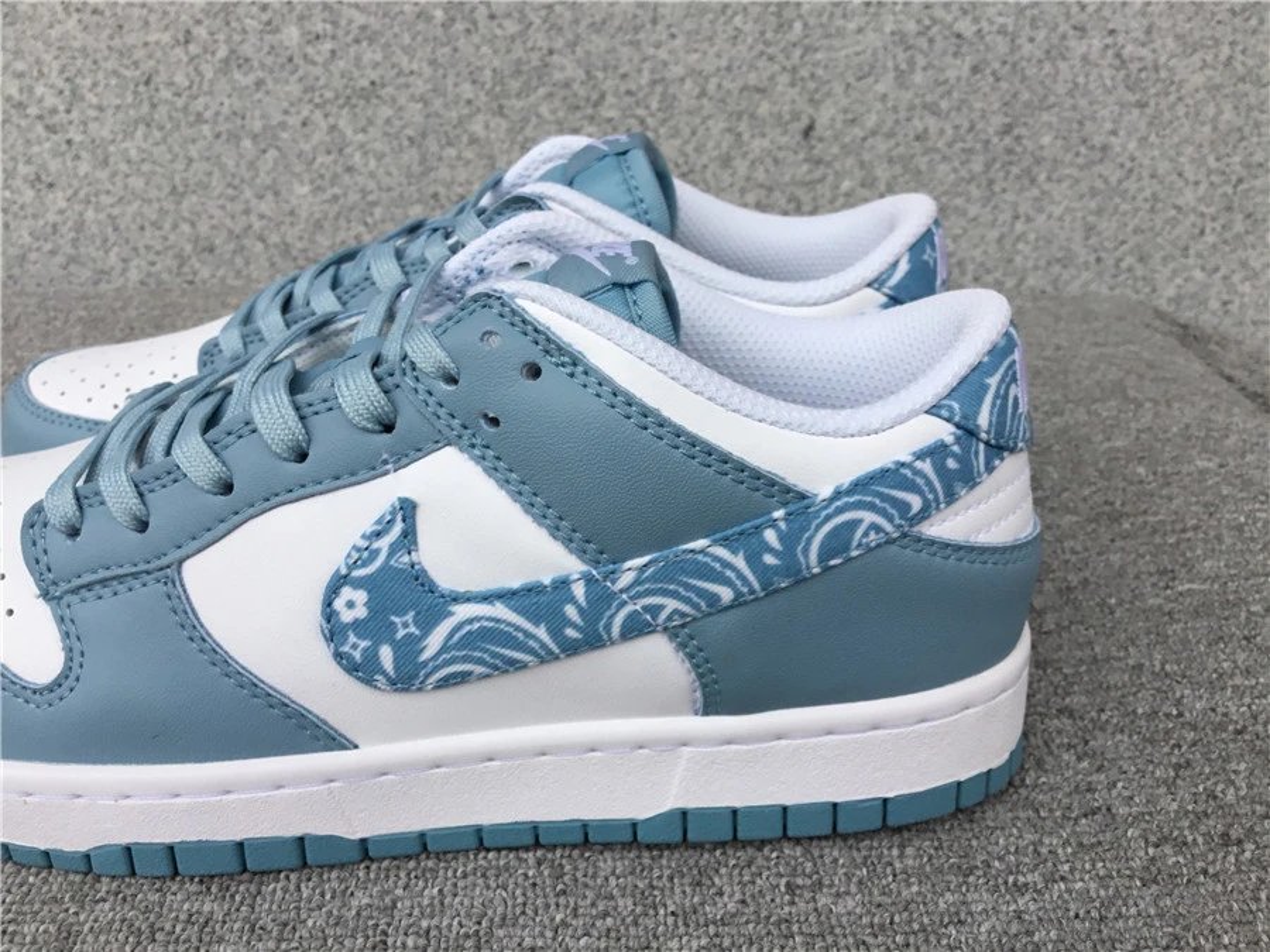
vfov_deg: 45.4
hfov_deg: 58.4
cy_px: 476
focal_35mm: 31
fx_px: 1137
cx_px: 635
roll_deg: -0.6
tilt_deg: -24.9
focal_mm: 3.3
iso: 25
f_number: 2.4
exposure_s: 1/233
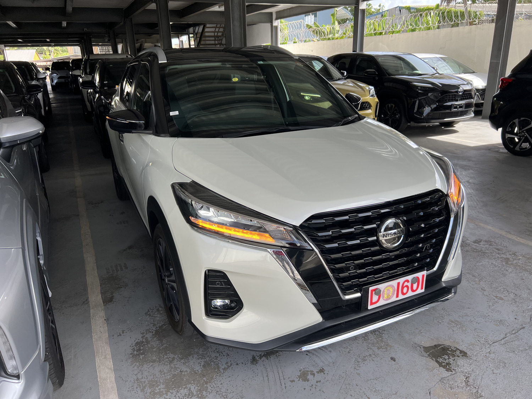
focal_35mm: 26
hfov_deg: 67.3
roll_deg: +1.6
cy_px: 200
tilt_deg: -18.7
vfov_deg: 53.1
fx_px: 400
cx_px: 266
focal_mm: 5.7
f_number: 1.5
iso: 50
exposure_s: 1/803
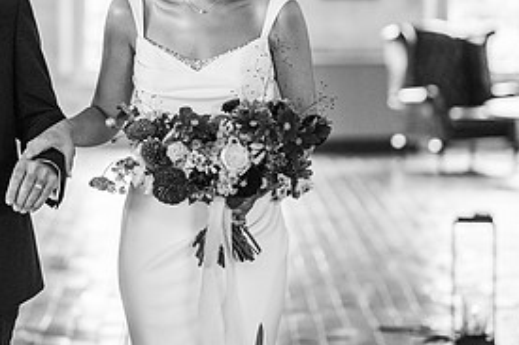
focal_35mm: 179
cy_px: 30
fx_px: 2579
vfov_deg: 7.6
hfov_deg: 11.5
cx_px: 168
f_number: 2
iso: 640
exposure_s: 1/200
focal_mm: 85
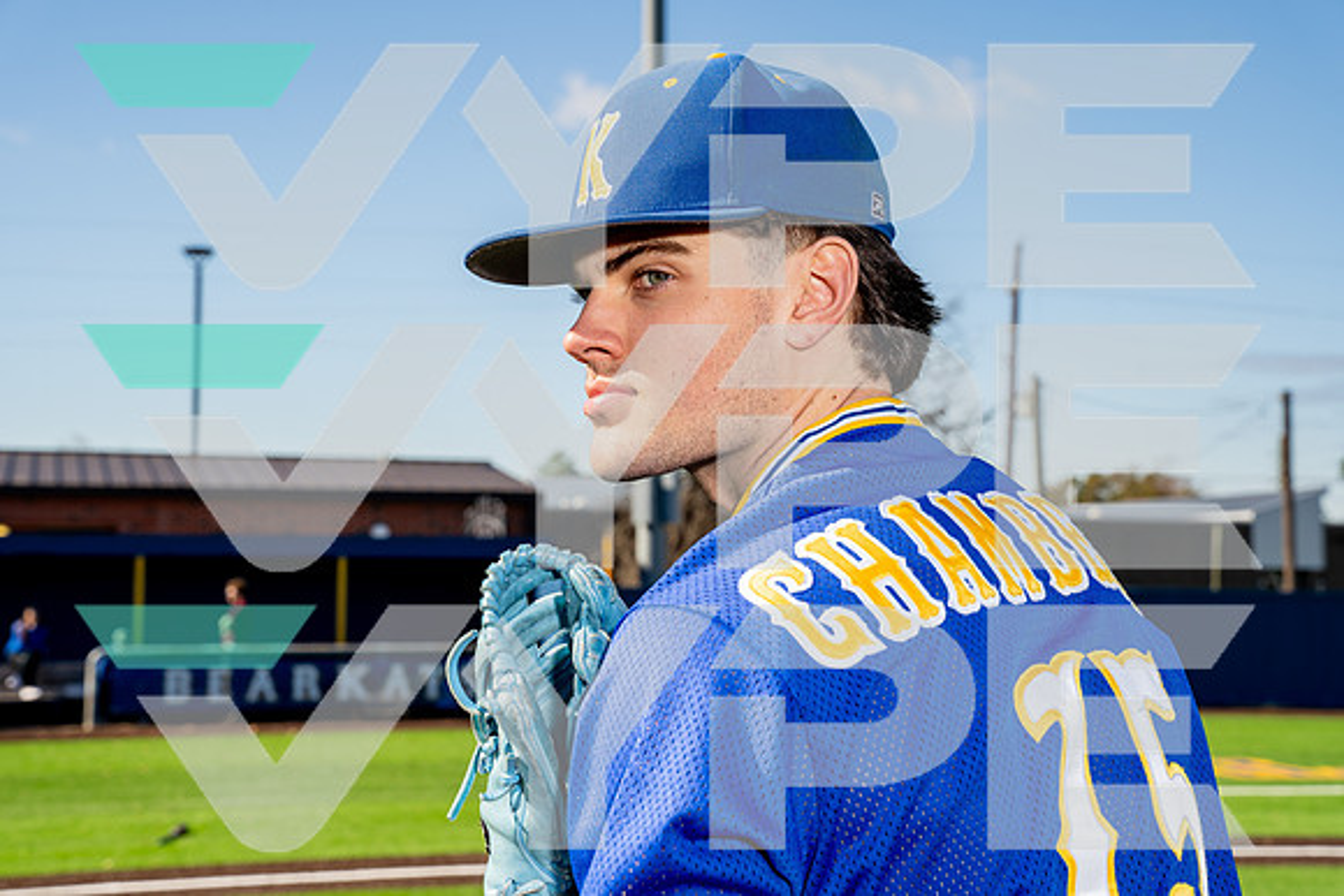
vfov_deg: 23.0
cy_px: 448
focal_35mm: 59
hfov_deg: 33.9
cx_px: 672
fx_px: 2203
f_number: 8
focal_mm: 59
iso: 100
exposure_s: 1/250
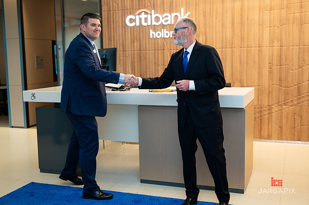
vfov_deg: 31.1
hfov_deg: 45.4
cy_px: 102
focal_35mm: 43
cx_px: 154
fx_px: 370
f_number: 3.5
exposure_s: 1/200
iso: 500
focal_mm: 42
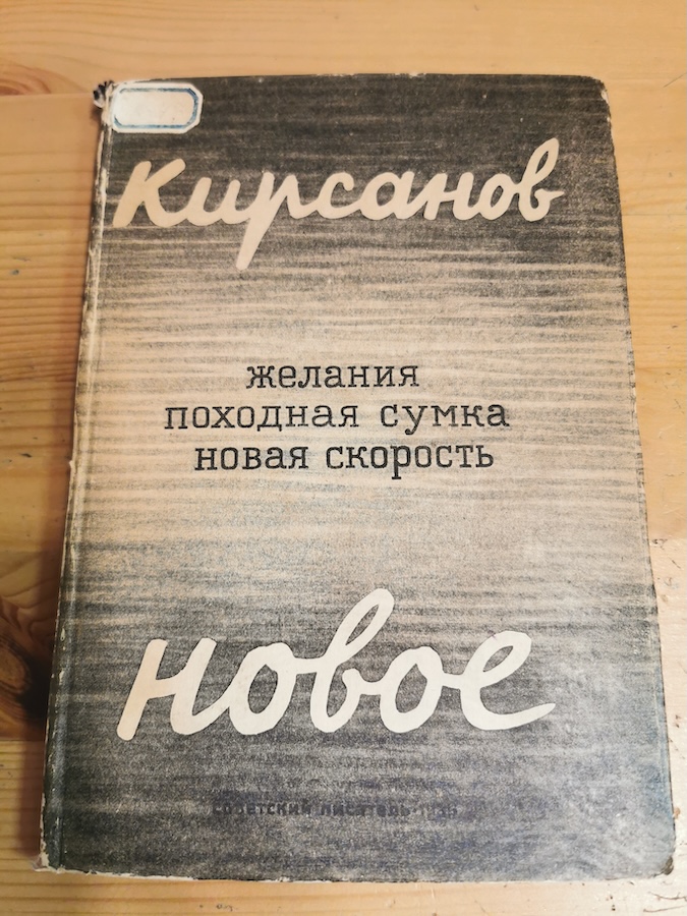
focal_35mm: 27
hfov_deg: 51.4
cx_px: 344
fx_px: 714
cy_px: 458
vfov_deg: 65.3
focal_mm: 5.56
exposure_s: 1/50
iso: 160
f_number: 1.6
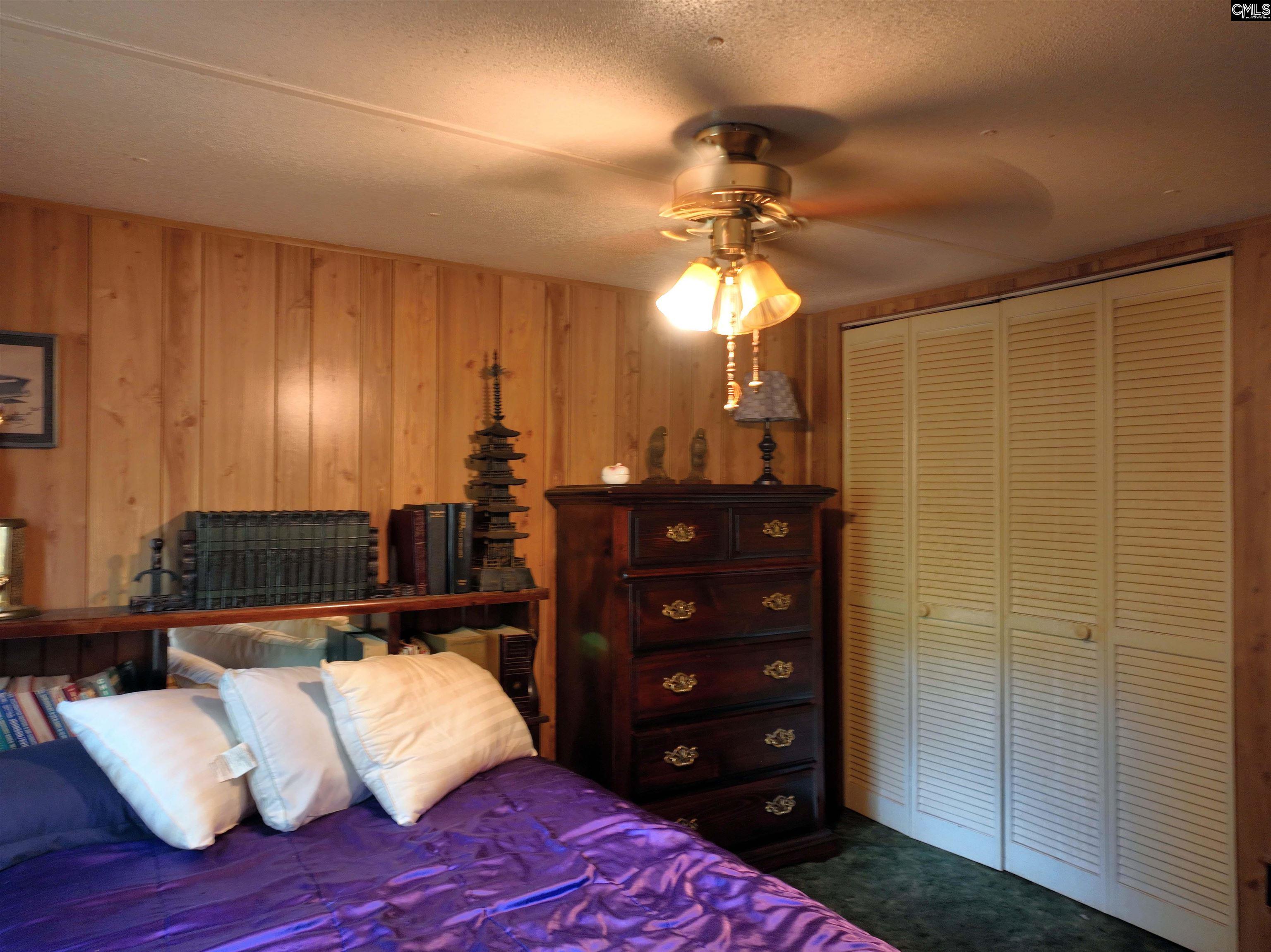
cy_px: 476
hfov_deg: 71.6
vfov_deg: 56.8
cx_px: 636
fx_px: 881
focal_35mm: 24
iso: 280
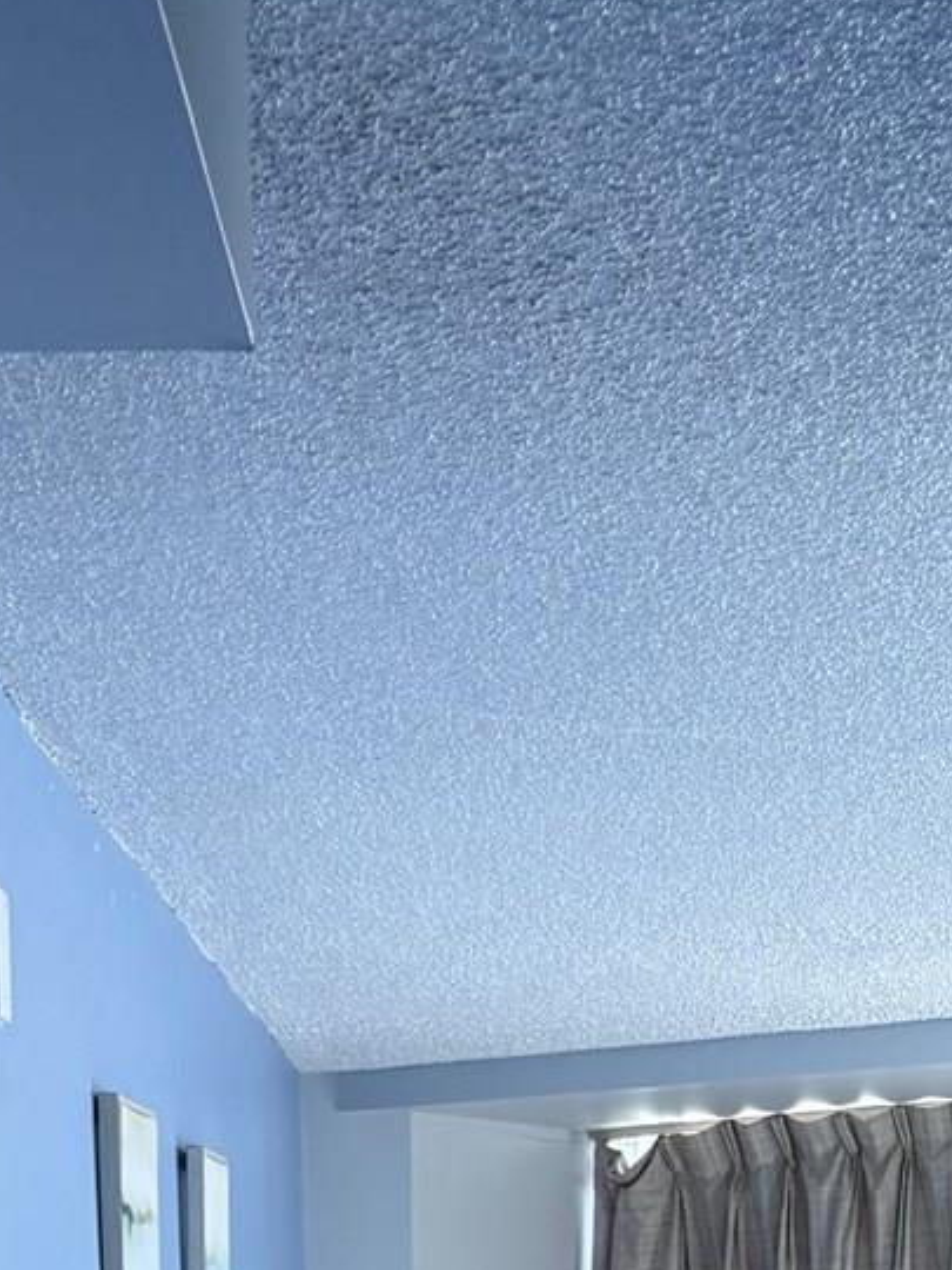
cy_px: 2300
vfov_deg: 15.3
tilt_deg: -10.1
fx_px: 4070
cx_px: 508
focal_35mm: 111
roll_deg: +0.9
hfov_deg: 13.3
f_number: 1.6
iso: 64
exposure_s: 1/120
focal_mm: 5.96
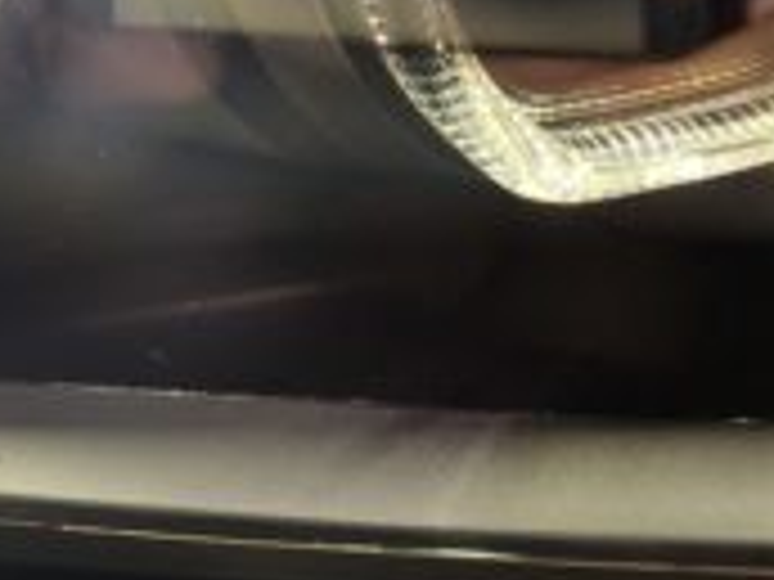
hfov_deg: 20.3
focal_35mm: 93
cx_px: -32
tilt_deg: -9.9
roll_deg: +3.6
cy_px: -173
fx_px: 2079
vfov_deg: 15.2
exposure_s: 1/818
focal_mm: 4.15
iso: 25
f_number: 2.2
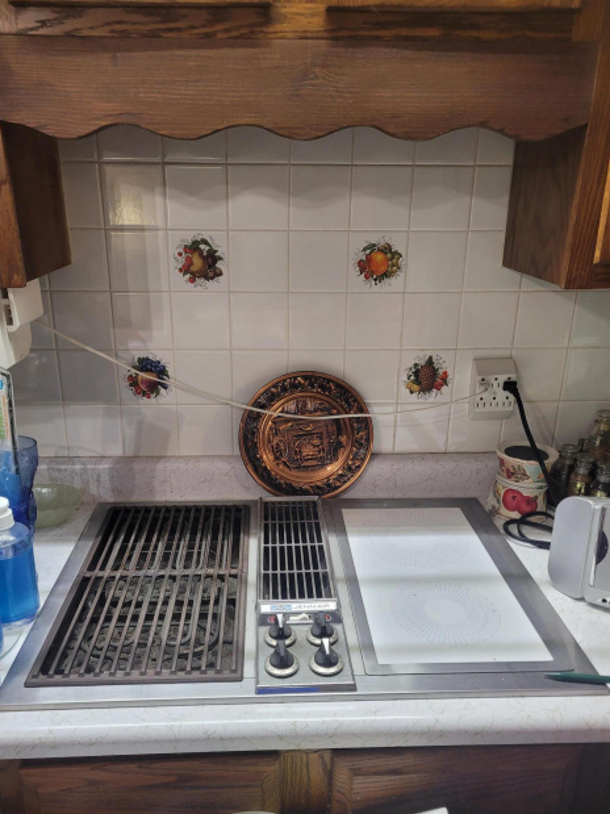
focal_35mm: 28
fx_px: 658
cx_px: 284
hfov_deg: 49.7
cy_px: 423
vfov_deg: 63.4
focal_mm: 5.4
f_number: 1.8
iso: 200
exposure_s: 1/40
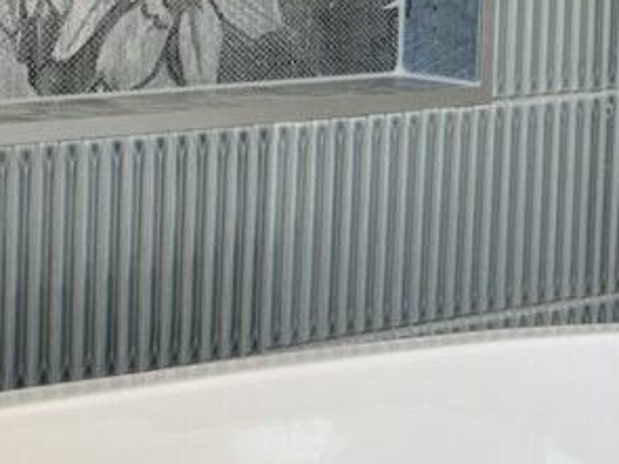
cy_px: 78
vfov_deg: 13.0
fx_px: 2020
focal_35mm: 113
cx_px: -273
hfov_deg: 16.1
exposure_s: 1/100
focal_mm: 5.7
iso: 64
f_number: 1.5
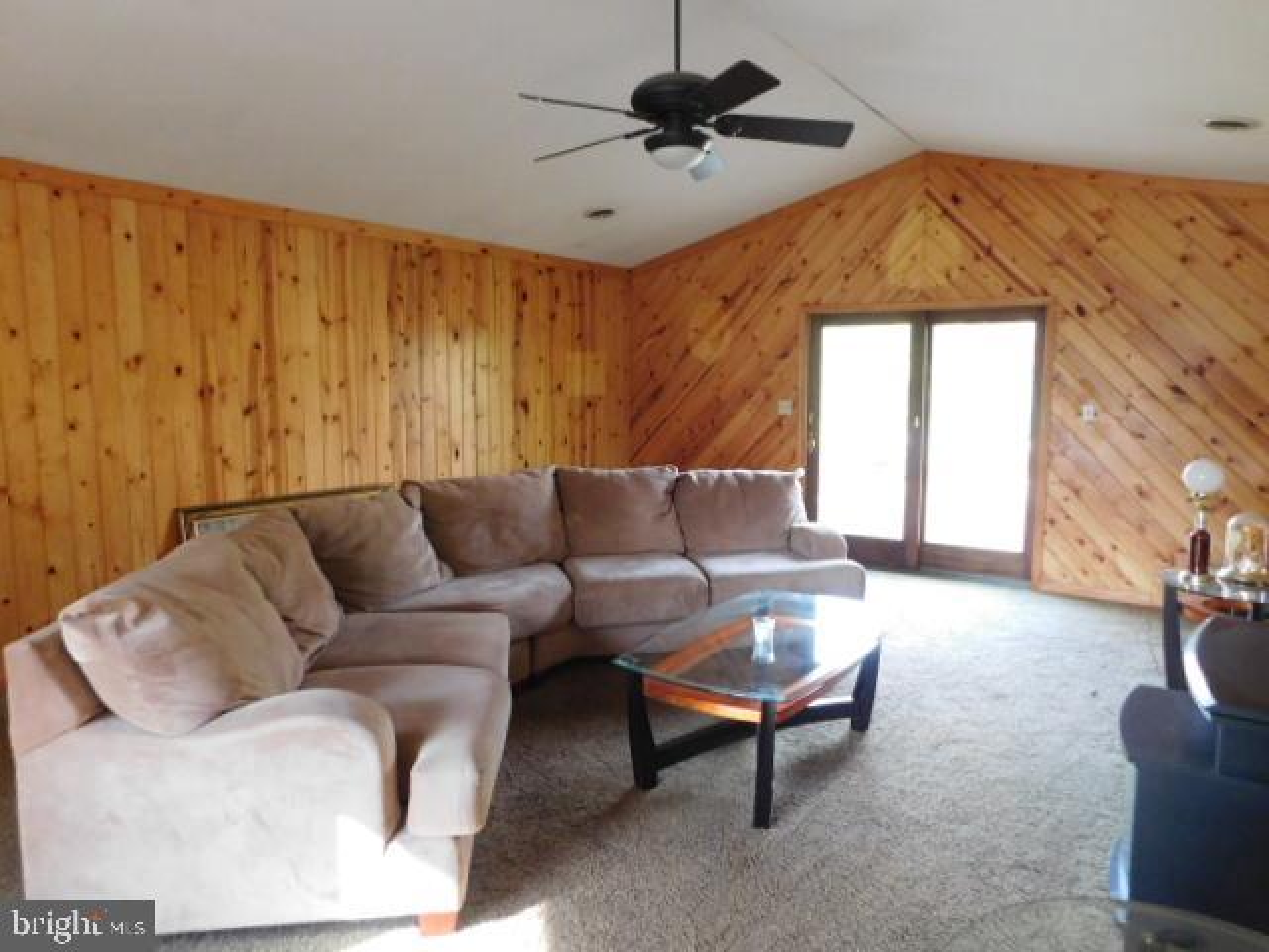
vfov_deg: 58.9
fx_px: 843
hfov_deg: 73.9
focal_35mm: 23
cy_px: 476
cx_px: 634
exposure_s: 1/30
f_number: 3
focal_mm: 4
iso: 400
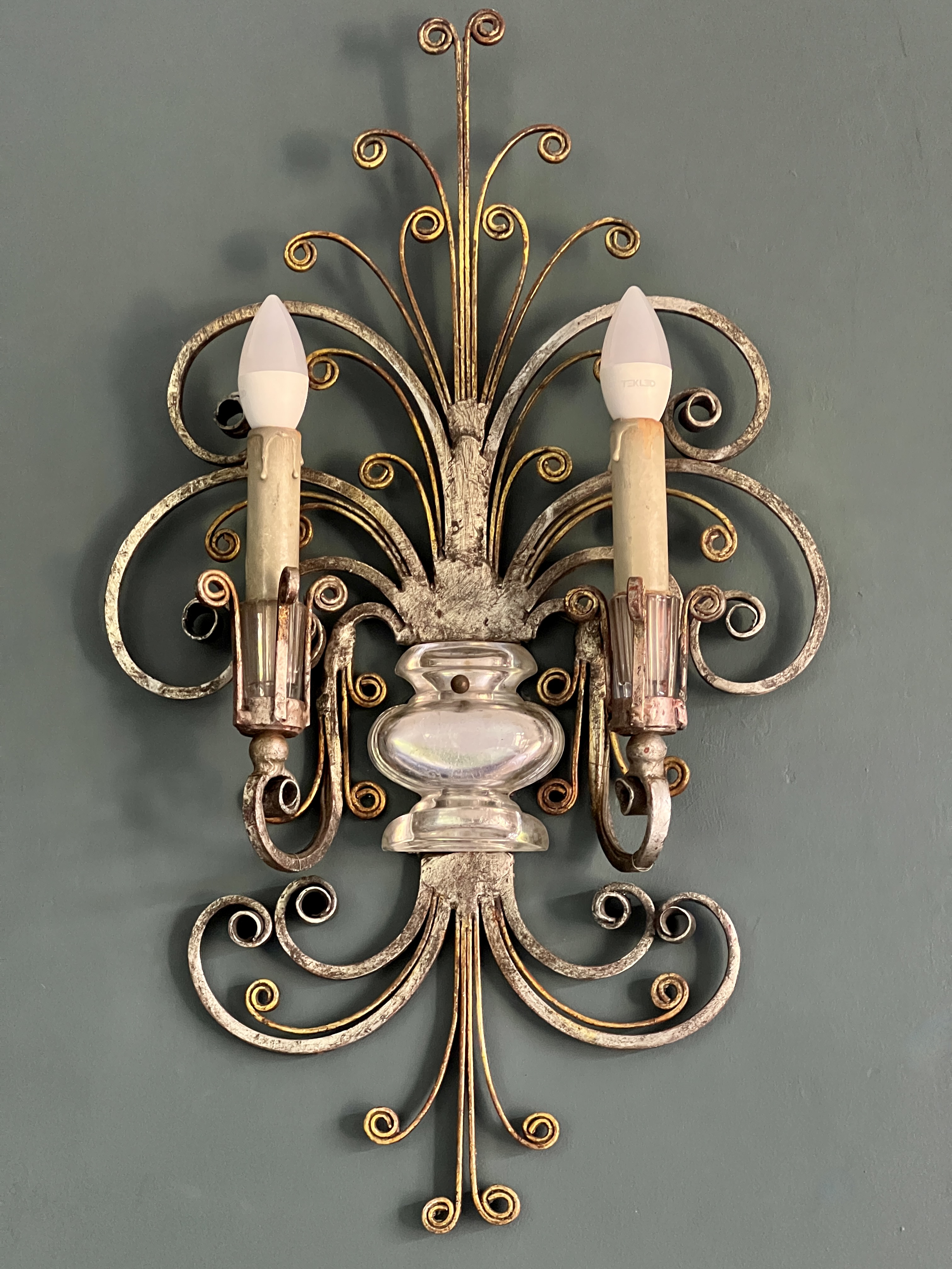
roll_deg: +0.2
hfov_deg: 19.1
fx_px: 2824
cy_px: 634
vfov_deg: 25.3
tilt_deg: +11.7
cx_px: 476
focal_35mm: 77
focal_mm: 9
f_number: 2.8
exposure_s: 1/41
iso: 800
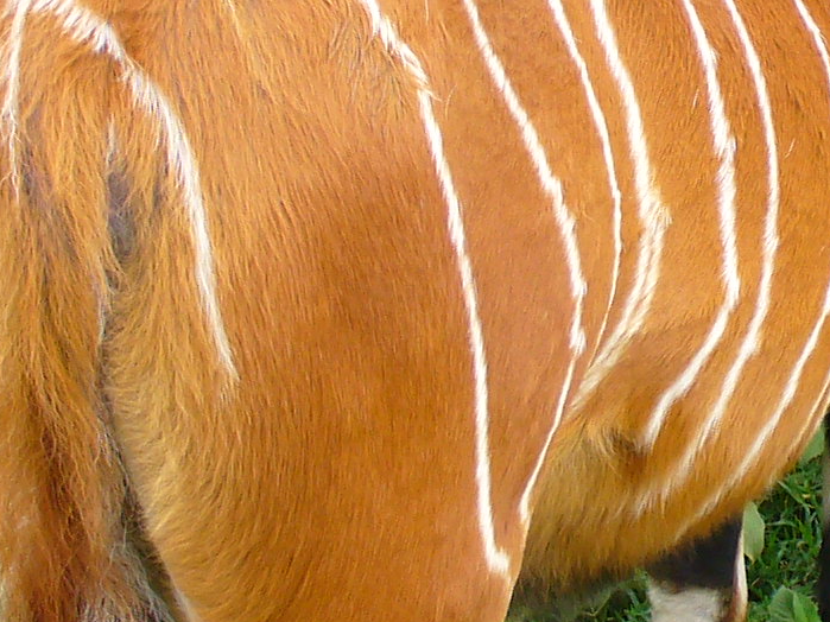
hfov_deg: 13.0
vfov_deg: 9.9
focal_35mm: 149
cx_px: 961
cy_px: 38
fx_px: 3572
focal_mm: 6.1
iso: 80
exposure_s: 1/50
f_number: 2.8
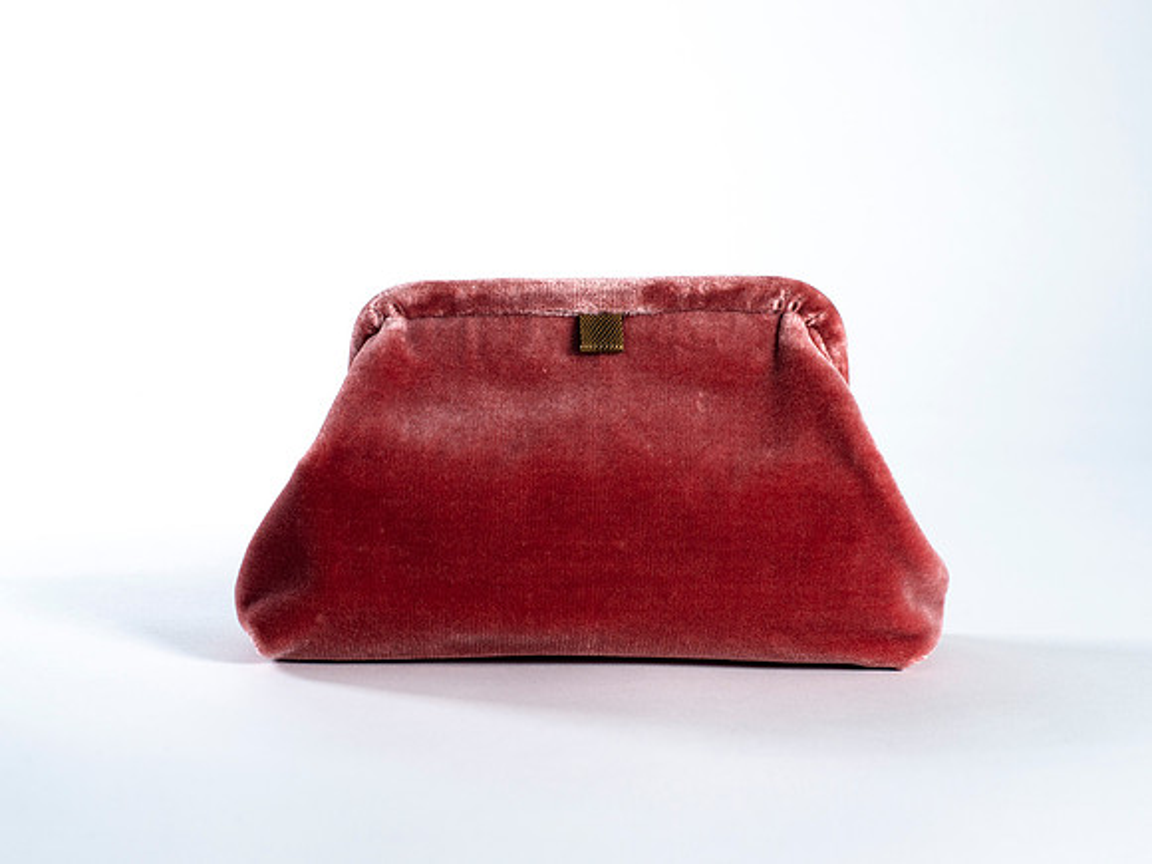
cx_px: 601
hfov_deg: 35.0
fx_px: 1826
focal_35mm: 55
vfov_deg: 26.6
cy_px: 436
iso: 200
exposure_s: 1/200
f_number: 8
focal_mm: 50
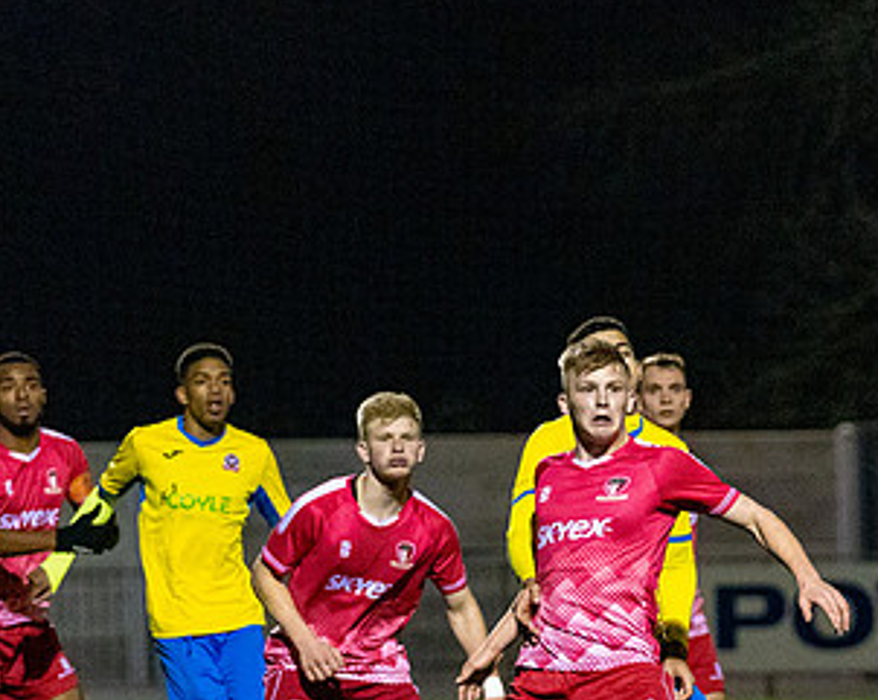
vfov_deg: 3.9
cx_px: 517
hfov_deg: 4.9
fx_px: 10254
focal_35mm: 395
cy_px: 529
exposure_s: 1/1000
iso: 5000
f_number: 2.8
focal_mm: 140
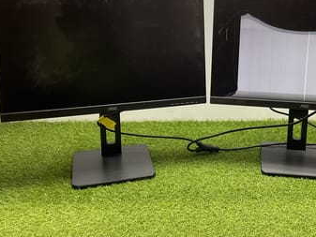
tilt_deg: -18.1
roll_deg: -1.7
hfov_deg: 43.2
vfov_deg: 33.4
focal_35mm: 43
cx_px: 213
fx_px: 393
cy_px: 83
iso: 50
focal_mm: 3
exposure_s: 1/50
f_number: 1.8
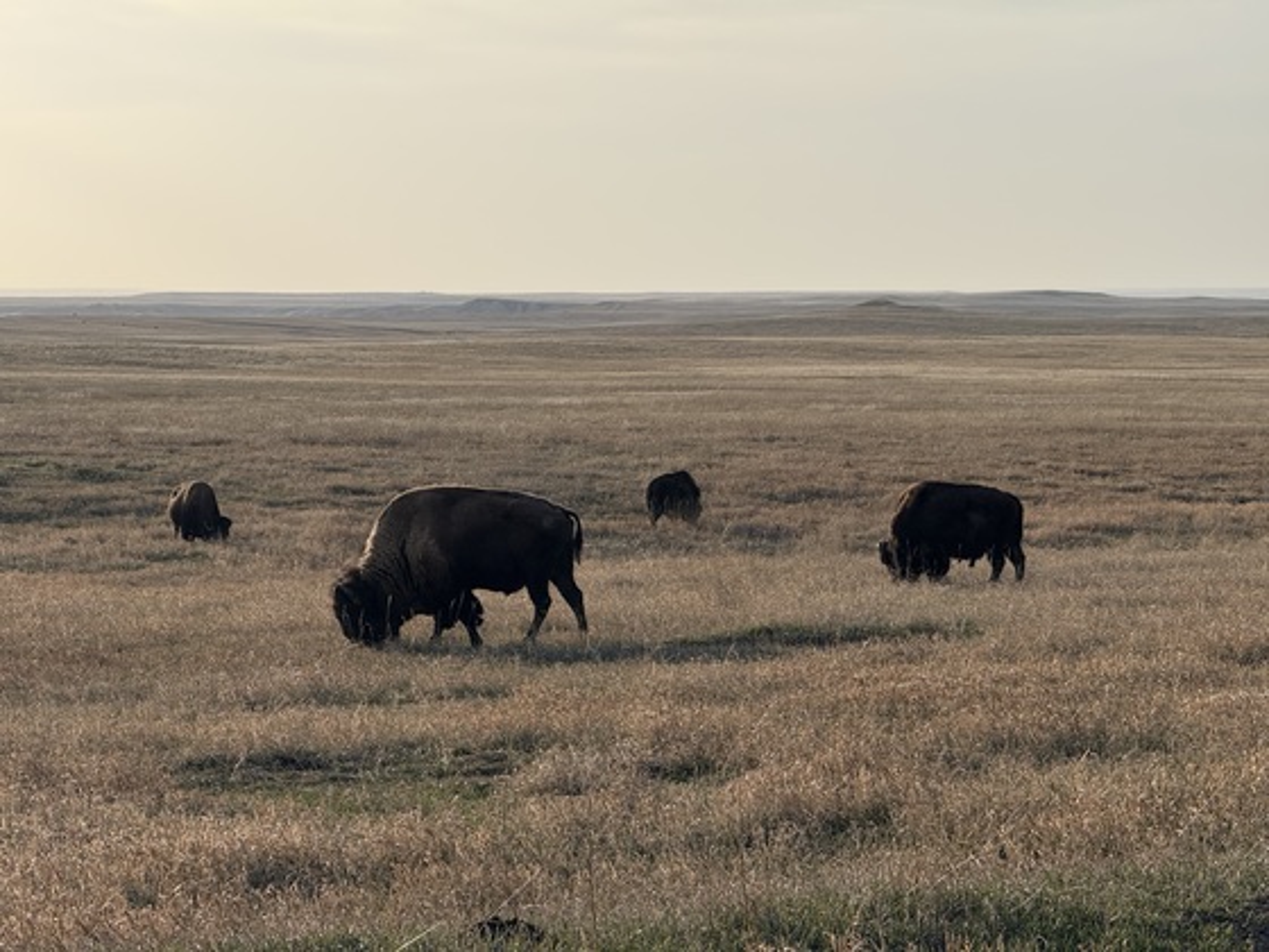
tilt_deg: -2.5
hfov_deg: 16.4
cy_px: 476
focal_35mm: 120
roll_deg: +0.0
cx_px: 634
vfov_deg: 12.3
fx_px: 4399
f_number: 2.8
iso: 80
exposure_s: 1/3344
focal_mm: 15.66
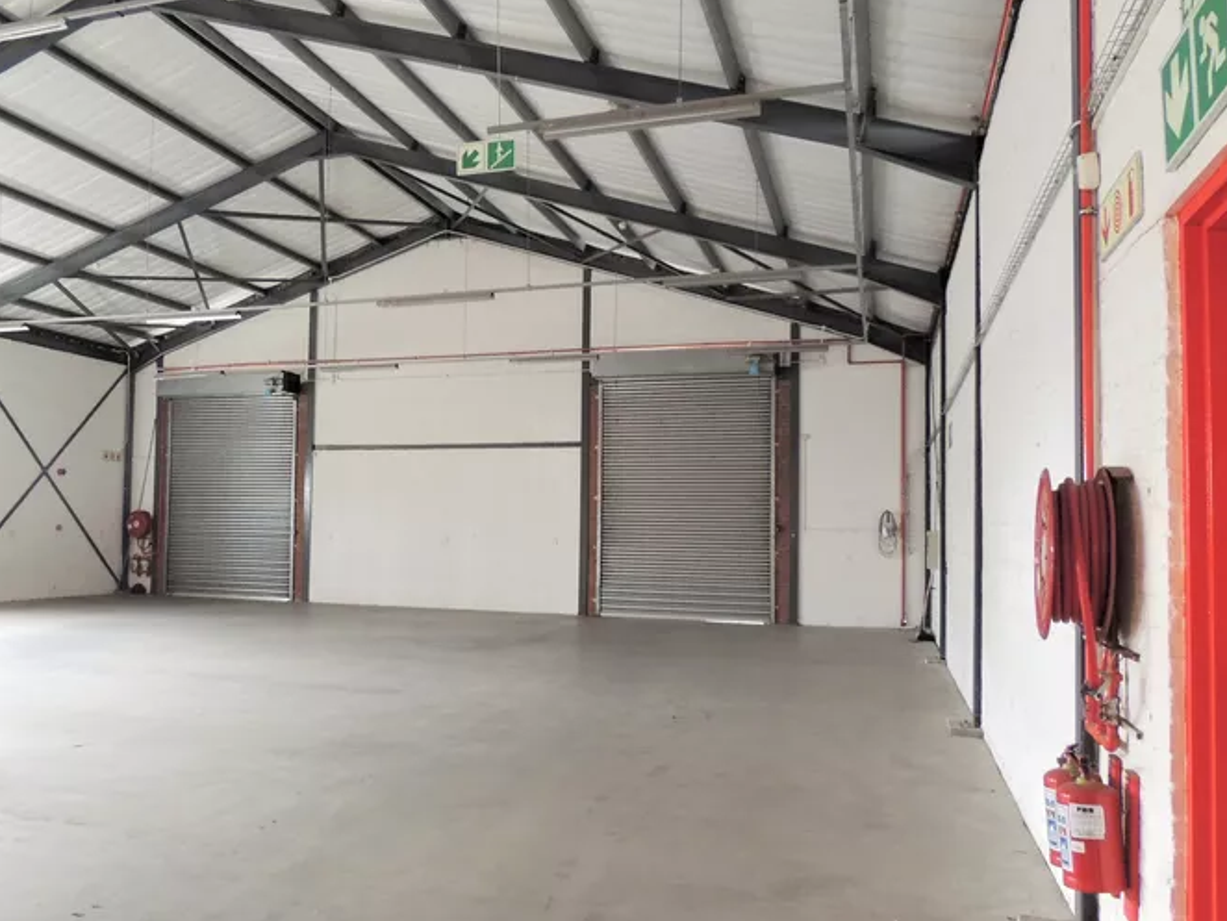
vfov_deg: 48.2
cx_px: 493
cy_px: 486
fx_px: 1028
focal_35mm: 29
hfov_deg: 61.1
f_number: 3
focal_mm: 4.3
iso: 400
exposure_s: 1/25
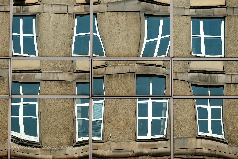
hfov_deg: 10.2
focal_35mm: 202
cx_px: 119
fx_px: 1335
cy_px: 80
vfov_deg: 6.8
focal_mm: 134.5
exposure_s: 1/320
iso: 200
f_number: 8
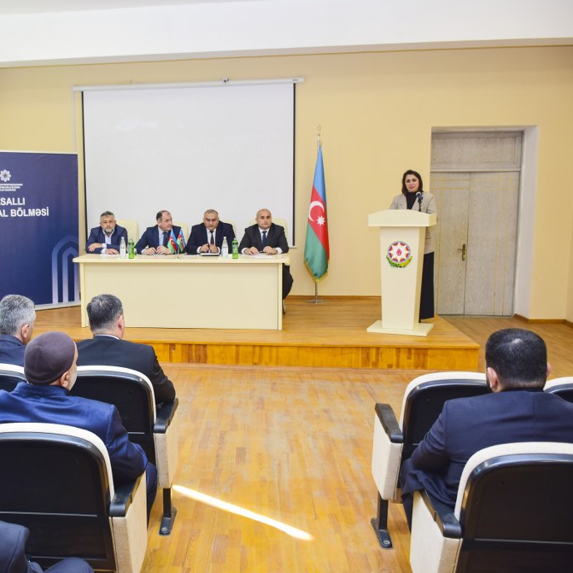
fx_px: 655
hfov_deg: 46.1
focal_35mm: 35
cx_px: 169
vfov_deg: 47.2
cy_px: 285
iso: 400
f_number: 3.5
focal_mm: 18
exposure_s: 1/80
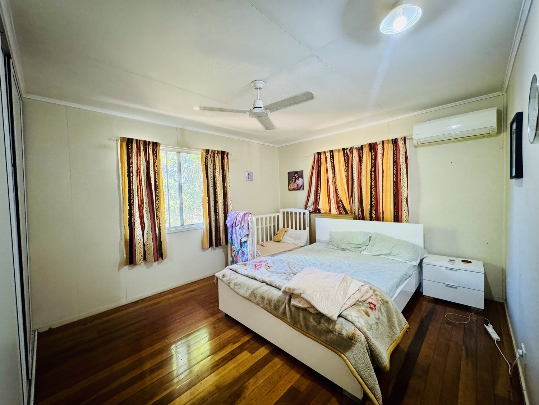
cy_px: 202
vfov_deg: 85.7
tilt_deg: -0.5
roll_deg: +2.8
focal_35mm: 14
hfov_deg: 102.1
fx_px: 218
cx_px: 270
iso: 320
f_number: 2.2
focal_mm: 2.22
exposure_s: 1/76
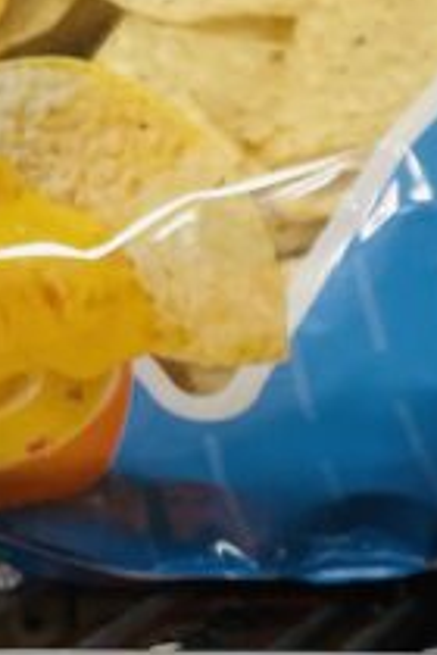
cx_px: 1174
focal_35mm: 132
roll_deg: -0.8
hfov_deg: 9.0
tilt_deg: -11.2
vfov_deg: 15.5
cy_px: 424
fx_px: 2403
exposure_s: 1/60
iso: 64
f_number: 1.6
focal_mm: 4.2
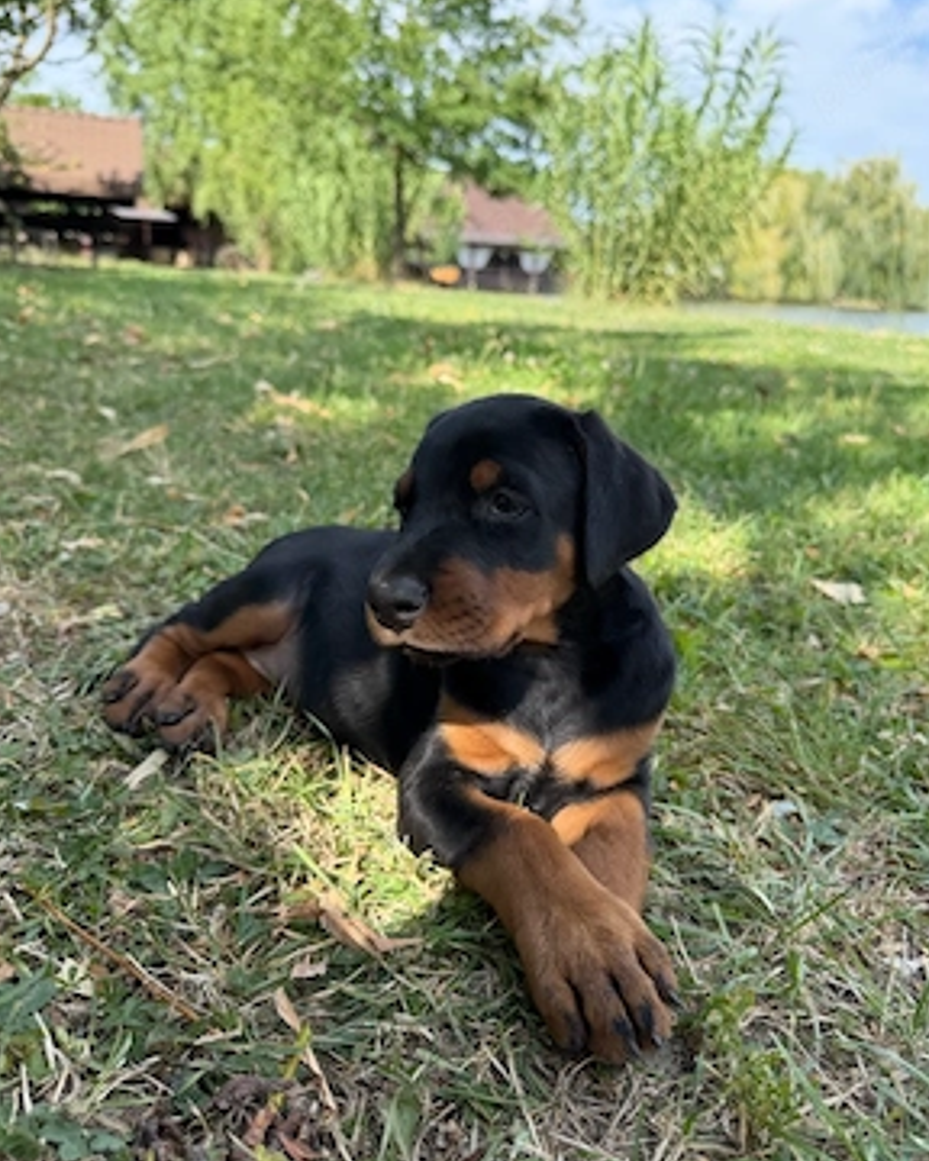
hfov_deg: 54.9
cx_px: 477
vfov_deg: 66.0
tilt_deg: -19.3
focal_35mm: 26
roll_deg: -2.9
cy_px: 577
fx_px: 894
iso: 100
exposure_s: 1/1410
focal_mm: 6.76
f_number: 1.78
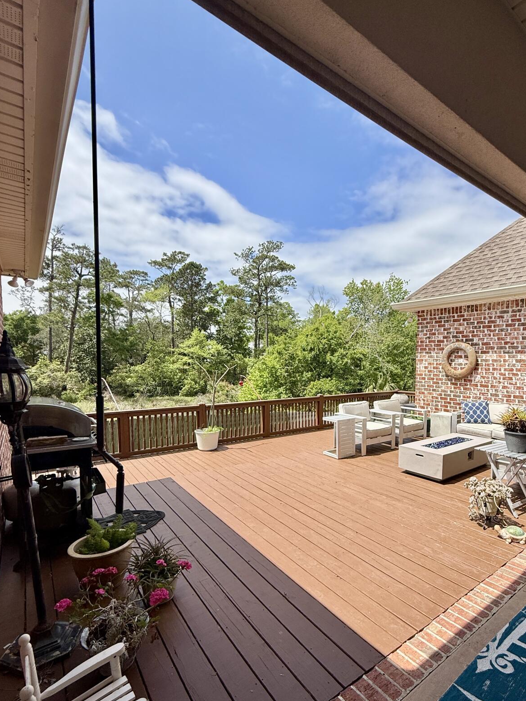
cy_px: 391
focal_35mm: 18
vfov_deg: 87.4
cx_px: 320
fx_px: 365
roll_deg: -0.7
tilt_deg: -3.5
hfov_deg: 70.7
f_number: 2.2
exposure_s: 1/2717
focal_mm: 2.22
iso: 50
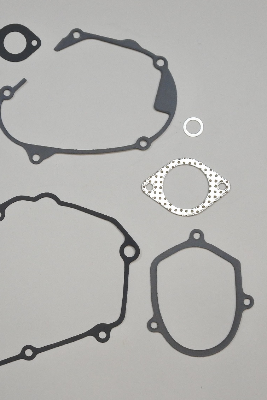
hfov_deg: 17.5
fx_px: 857
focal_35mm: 77
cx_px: 29
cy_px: 201
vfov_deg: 26.3
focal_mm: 18.9
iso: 500
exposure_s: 1/125
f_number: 4.5
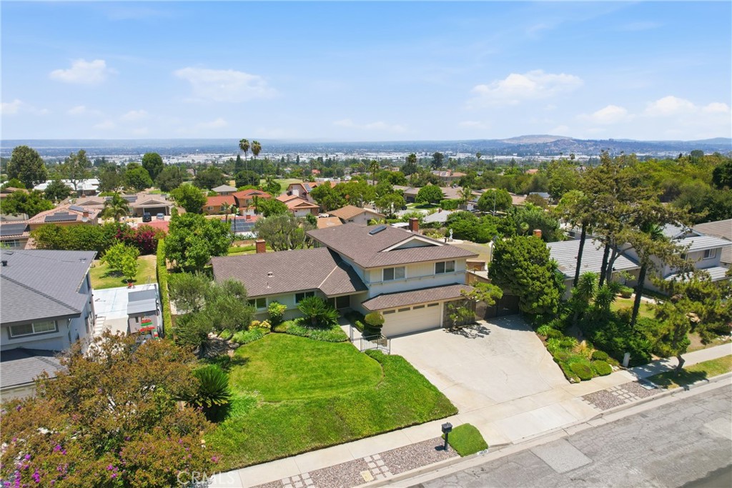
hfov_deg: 78.6
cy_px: 244
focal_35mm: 22
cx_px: 366
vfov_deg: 57.2
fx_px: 447
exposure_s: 1/2500
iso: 130
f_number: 2.8
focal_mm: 8.4
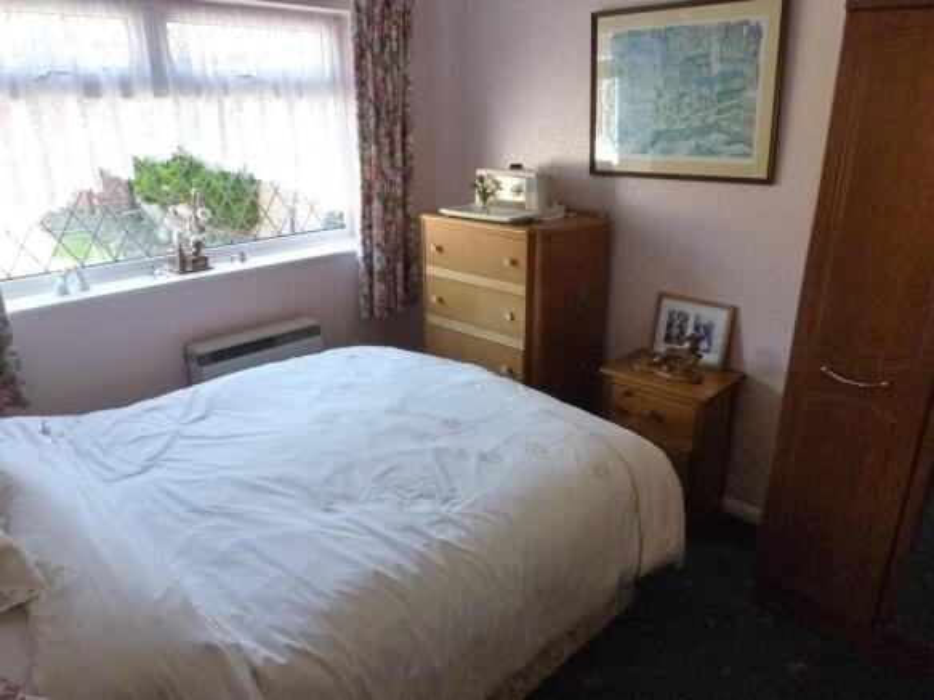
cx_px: 467
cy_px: 350
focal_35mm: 25
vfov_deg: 54.9
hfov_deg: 69.4
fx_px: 674
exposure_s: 1/125
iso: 1250
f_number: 3.3
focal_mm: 4.1
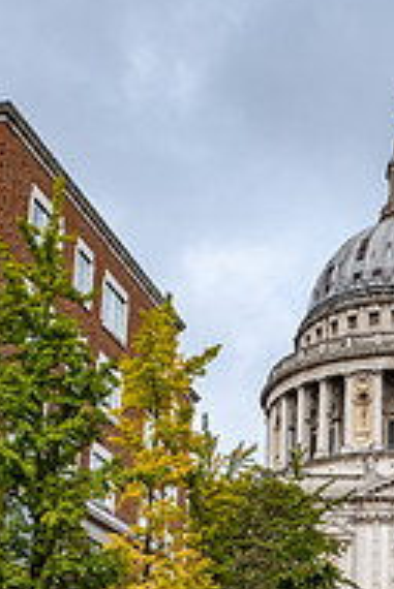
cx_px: 406
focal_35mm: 64
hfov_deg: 20.5
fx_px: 1049
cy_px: 527
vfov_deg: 30.1
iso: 320
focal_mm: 18.2
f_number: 5.6
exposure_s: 1/320
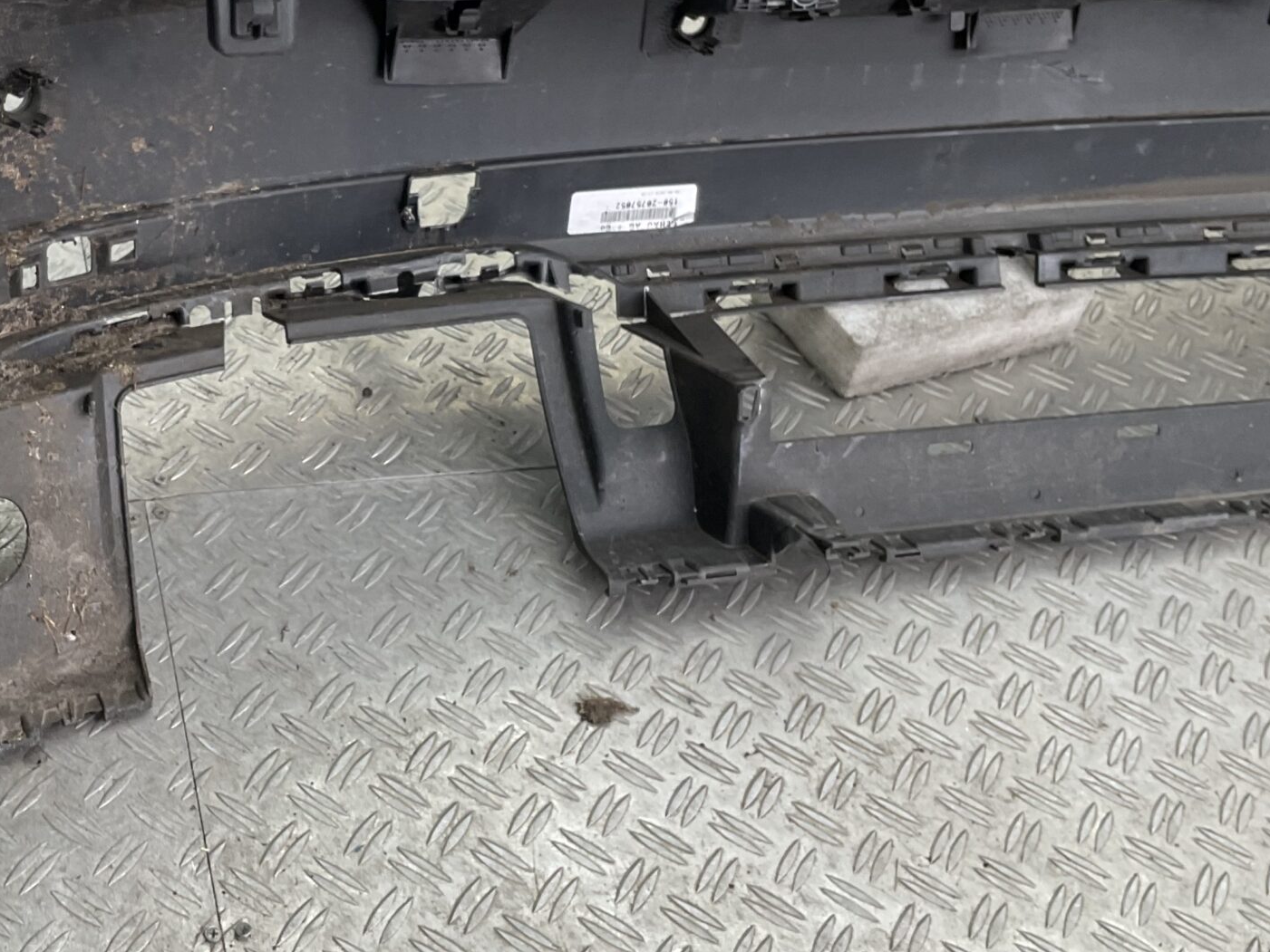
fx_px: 1945
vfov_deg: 27.3
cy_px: 272
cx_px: 316
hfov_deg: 35.4
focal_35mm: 53
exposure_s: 1/120
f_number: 1.8
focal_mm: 3
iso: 25
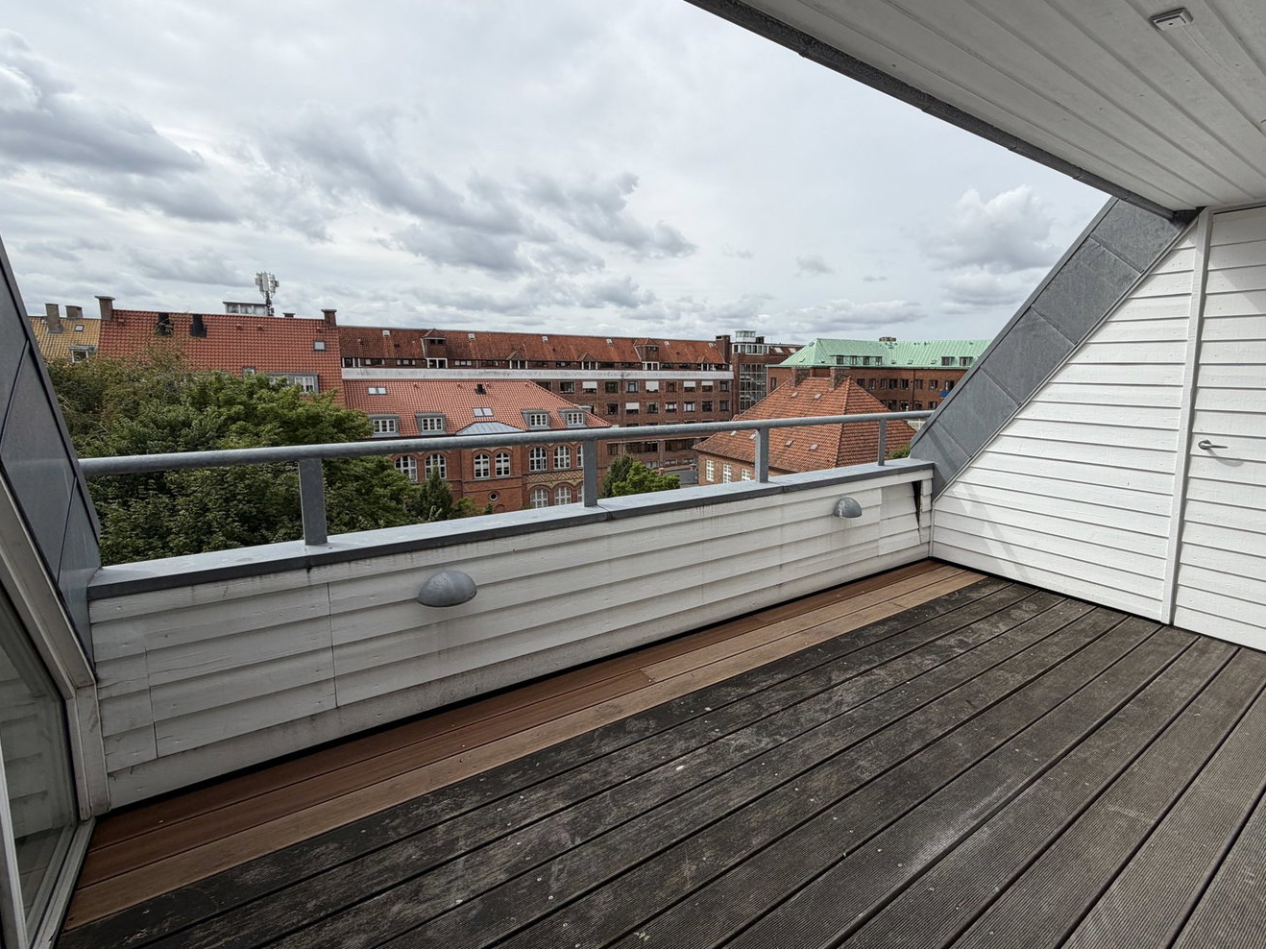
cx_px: 756
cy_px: 444
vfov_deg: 74.6
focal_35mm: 17
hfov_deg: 89.9
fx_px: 622
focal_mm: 2.22
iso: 20
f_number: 2.2
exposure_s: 1/1068
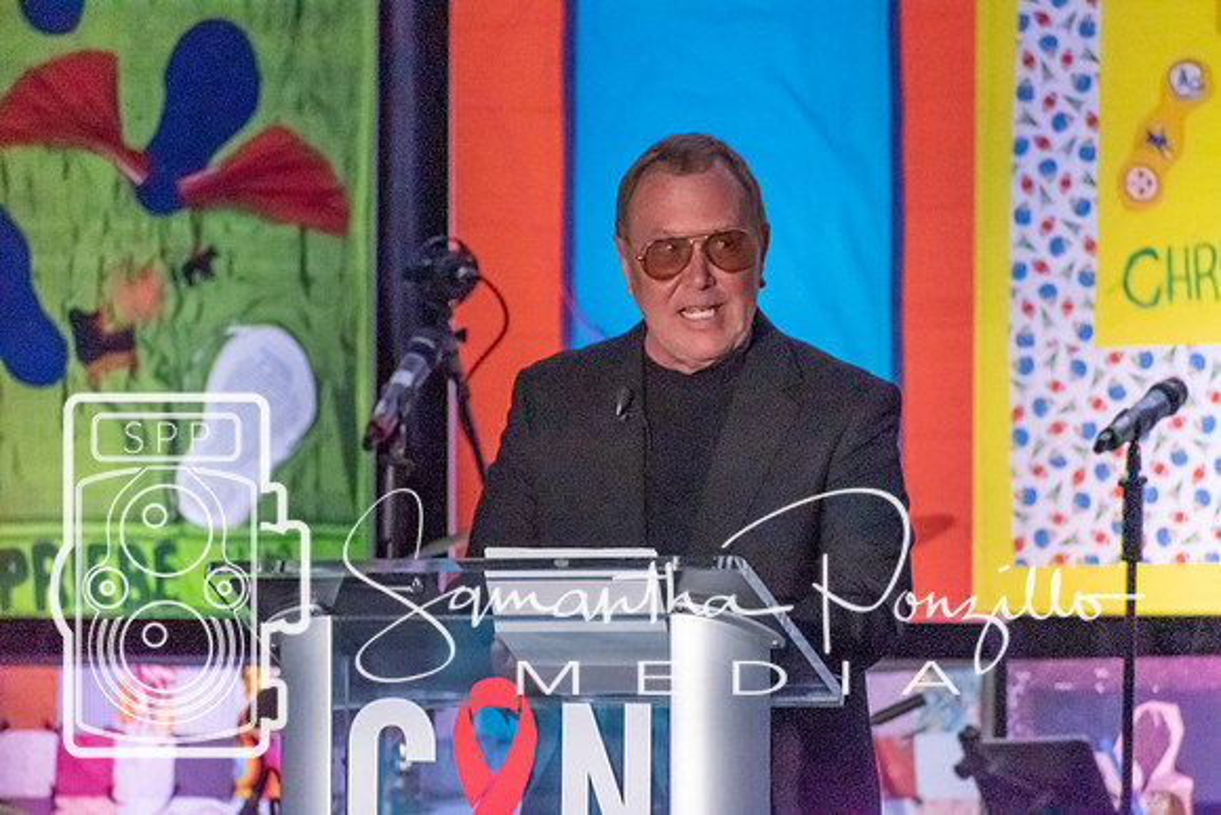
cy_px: 408
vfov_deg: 3.1
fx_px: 15265
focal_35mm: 450
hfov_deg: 4.6
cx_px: 610
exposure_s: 1/200
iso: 12800
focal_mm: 300
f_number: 6.3
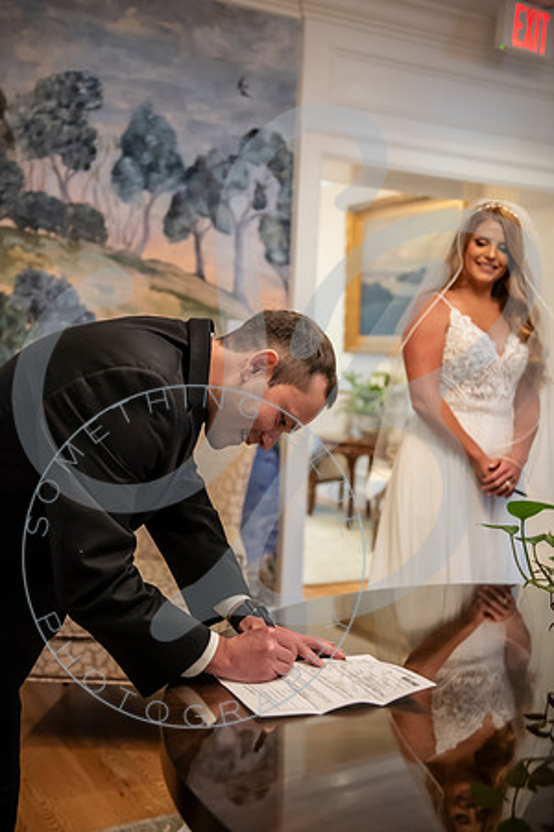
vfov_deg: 46.4
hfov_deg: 31.9
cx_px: 277
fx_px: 969
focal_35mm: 42
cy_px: 416
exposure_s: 1/125
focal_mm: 42
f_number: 2.8
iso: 2500
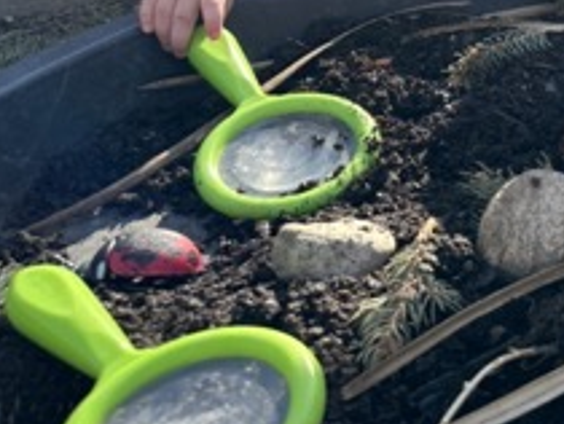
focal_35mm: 73
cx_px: 846
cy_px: -113
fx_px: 1191
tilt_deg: -16.5
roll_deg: -1.1
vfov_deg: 18.9
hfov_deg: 22.1
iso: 80
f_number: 1.78
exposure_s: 1/767
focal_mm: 6.86
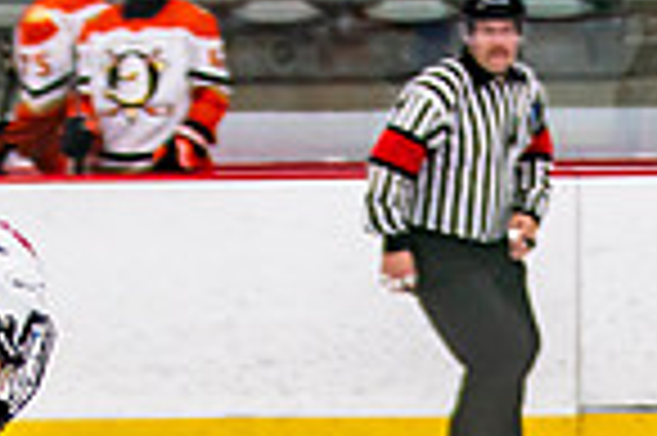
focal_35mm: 450
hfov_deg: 4.6
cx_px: 567
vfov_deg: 3.0
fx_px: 8203
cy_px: 915
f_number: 2.8
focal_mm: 80
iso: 640
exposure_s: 1/640
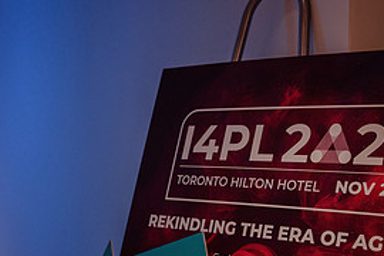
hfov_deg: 24.9
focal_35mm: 81
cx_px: 121
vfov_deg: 16.8
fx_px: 864
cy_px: 197
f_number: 2.8
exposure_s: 1/160
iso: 1000
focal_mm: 35
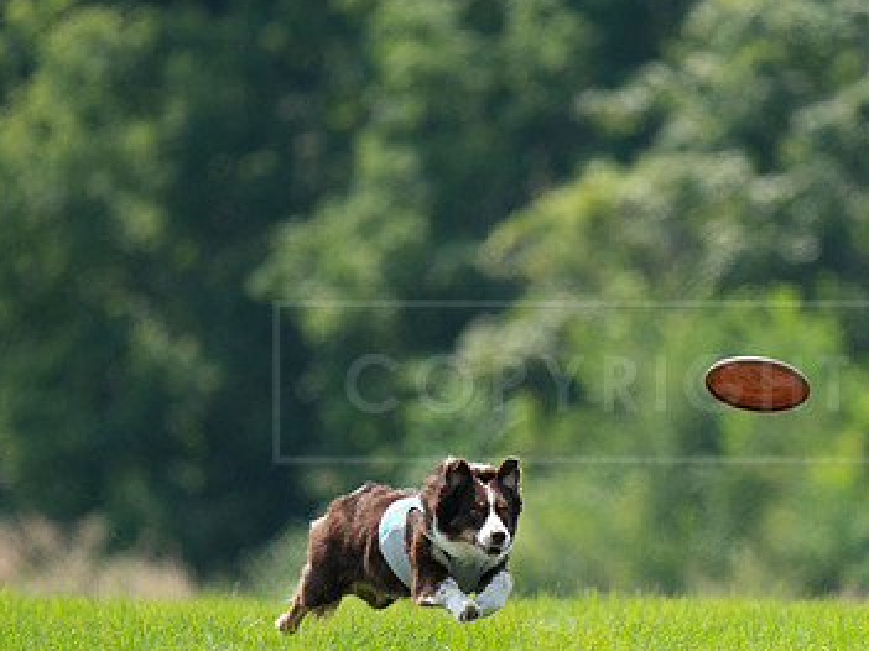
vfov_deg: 1.6
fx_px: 23916
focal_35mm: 953
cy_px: 425
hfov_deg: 2.1
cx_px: 510
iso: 2000
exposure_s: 1/4000
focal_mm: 600
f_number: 6.3
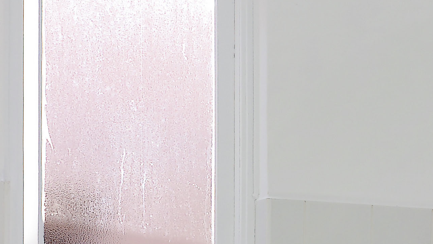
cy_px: 300
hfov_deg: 32.6
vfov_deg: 19.1
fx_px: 677
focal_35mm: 59
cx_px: 432
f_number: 11
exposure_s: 1/30
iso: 200
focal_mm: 12
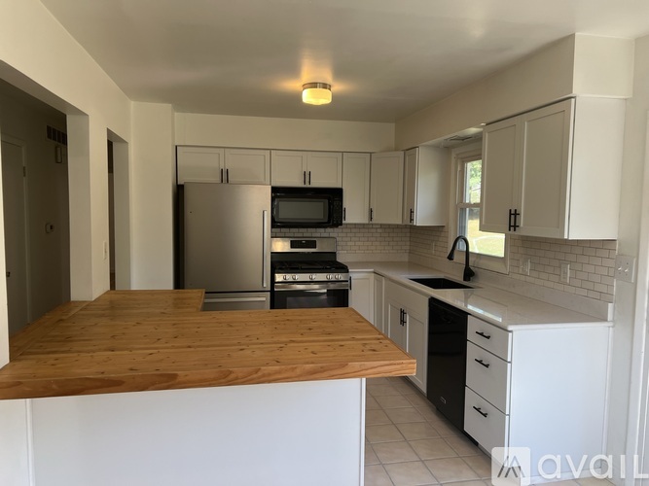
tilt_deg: -4.2
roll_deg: -0.4
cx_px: 324
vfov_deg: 53.0
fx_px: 487
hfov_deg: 67.3
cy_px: 243
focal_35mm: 26
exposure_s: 1/150
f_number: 1.5
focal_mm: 5.7
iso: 64
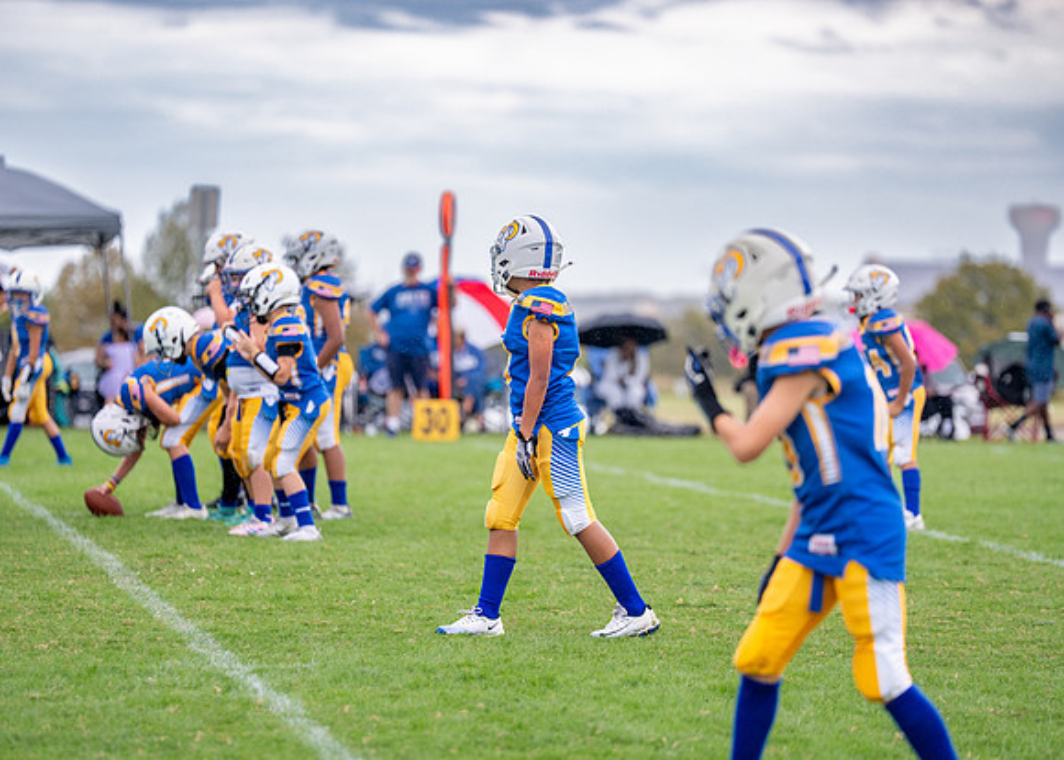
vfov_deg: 7.5
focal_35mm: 191
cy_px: 383
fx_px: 5768
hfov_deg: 10.5
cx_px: 528
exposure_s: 1/1600
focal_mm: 176
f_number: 2.8
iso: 400
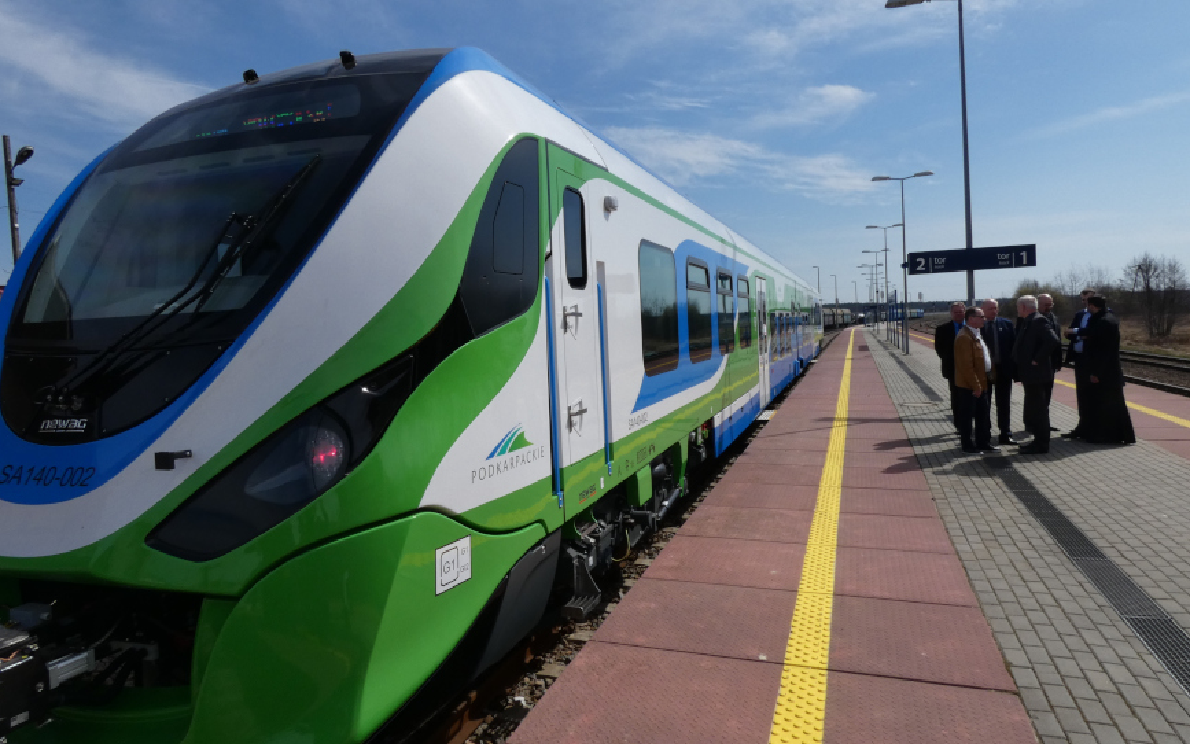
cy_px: 353
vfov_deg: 55.0
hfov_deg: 79.6
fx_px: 714
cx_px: 590
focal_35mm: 22
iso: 80
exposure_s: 1/800
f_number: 5.6
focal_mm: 3.6
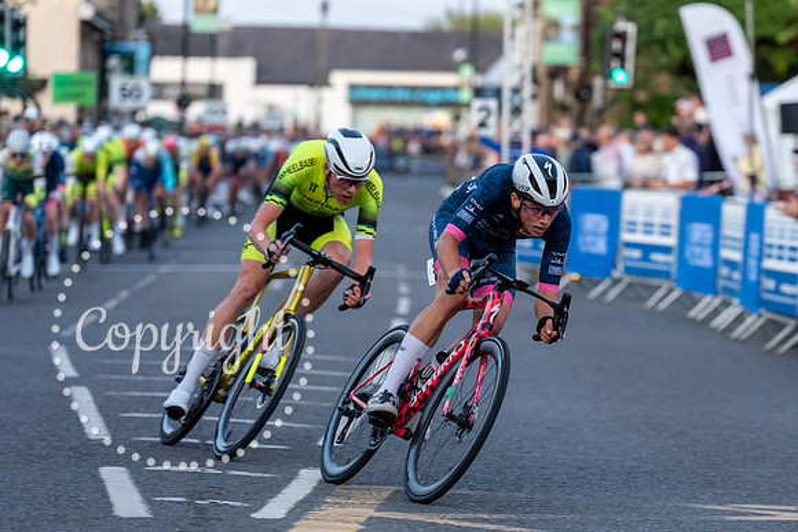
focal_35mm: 203
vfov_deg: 6.8
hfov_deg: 10.1
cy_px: 336
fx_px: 4496
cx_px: 547
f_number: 3.2
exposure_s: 1/640
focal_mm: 148
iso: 1000
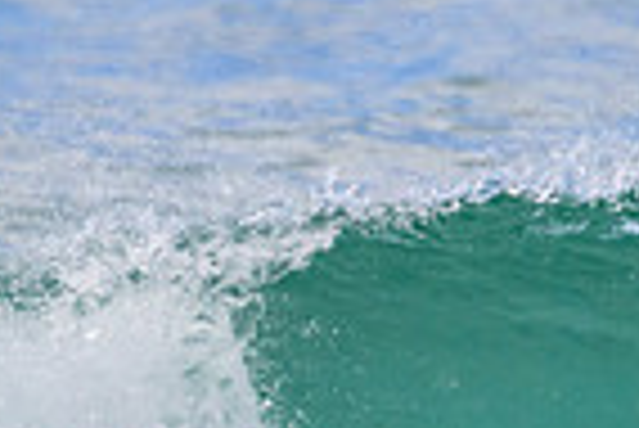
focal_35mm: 3264
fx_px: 57994
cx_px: 626
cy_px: 791
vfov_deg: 0.4
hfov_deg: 0.6
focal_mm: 800
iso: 1800
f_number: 13
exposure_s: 1/2000
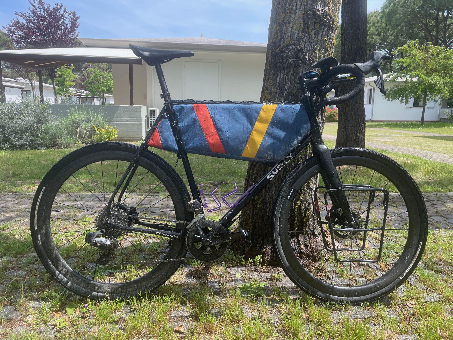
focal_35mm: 26
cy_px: 170
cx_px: 226
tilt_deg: -10.5
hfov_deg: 67.3
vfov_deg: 53.1
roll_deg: -1.1
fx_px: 340
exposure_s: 1/988
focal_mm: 4.2
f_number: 1.6
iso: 32
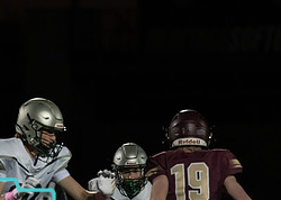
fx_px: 5445
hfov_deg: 2.9
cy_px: 219
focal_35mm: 683
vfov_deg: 2.1
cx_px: -159
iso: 1600
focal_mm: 200
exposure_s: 1/1000
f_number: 2.8
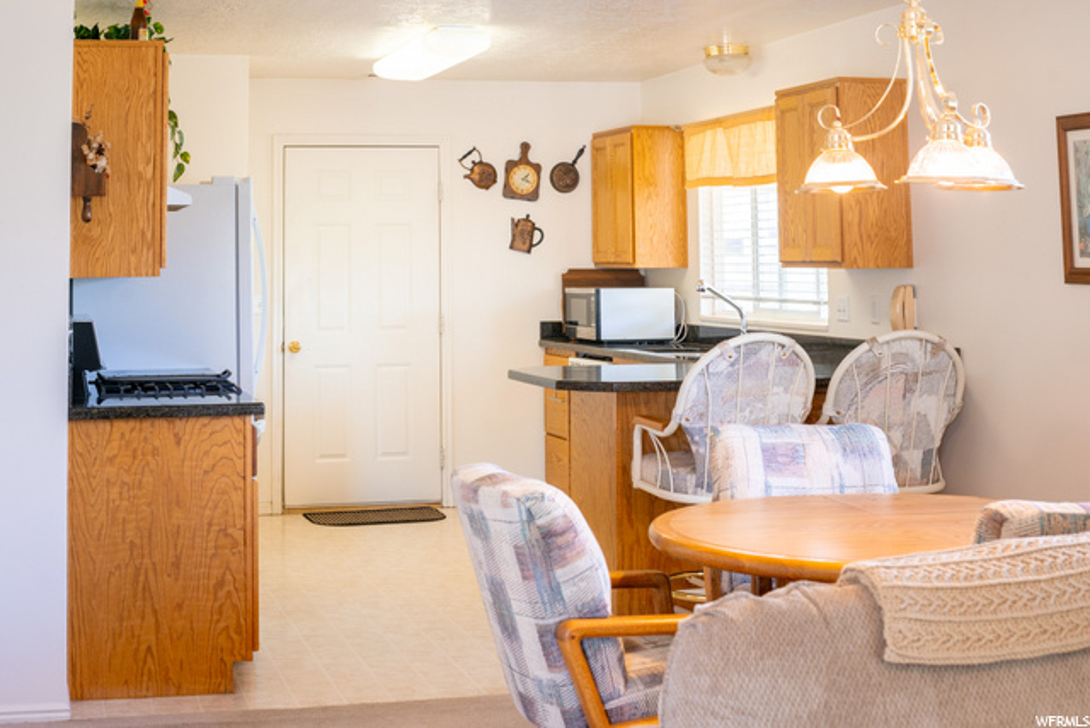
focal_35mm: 50
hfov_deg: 39.6
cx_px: 545
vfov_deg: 27.0
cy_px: 364
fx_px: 1514
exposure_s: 1/25
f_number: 6.3
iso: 320
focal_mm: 50
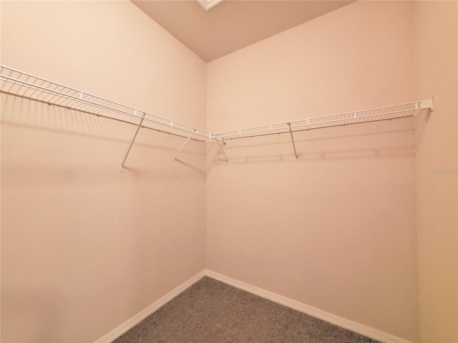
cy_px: 172
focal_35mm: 13
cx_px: 229
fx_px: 172
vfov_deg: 89.9
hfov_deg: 106.2
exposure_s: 1/24
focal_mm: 1.8
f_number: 2.2
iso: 1000
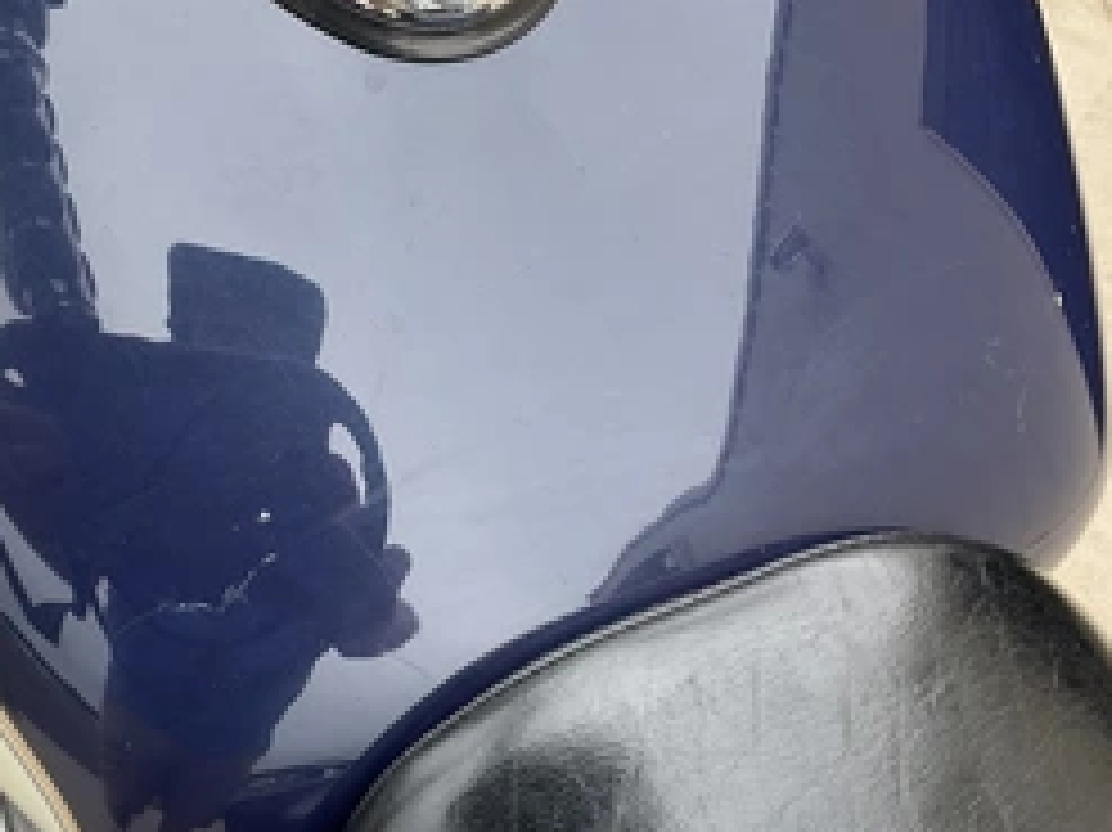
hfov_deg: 39.5
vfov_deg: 30.7
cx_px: 297
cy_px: 522
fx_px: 1509
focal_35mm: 47
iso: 40
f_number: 1.8
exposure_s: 1/122
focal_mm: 3
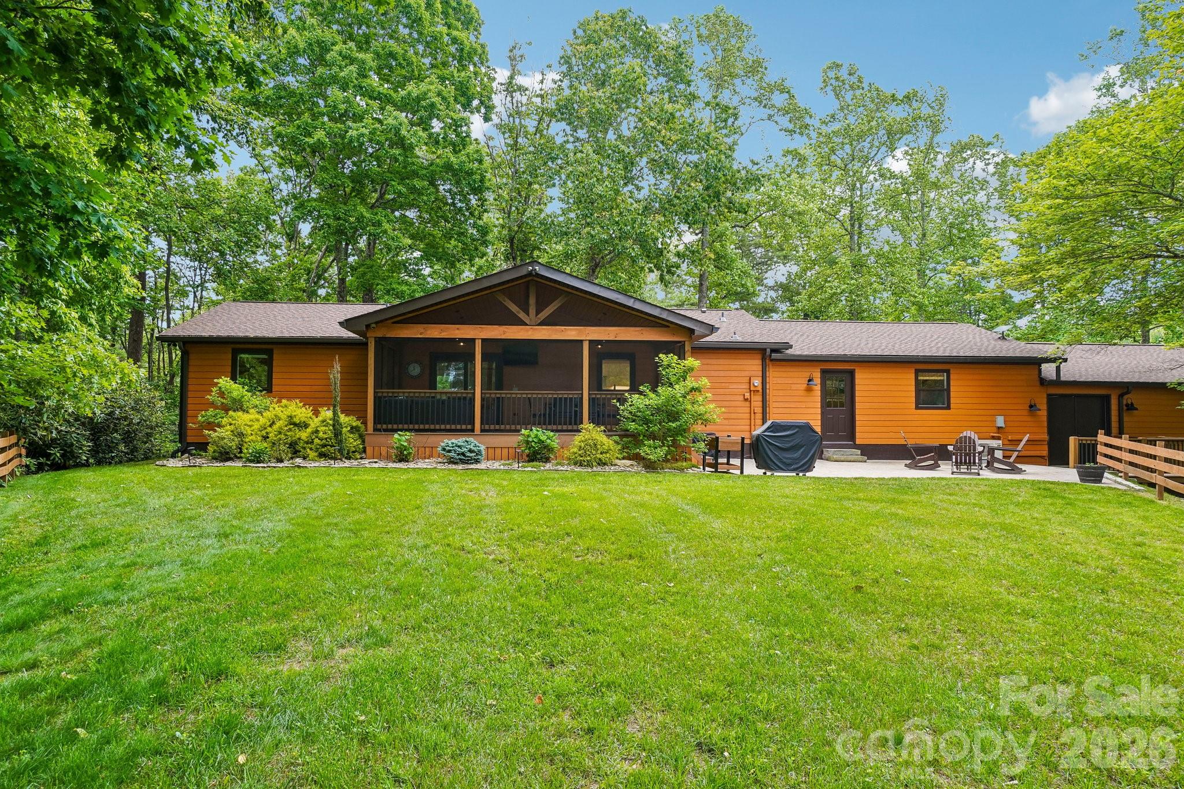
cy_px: 394
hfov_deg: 73.7
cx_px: 592
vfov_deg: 53.1
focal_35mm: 24
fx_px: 789
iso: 125
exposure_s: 1/30
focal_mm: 16
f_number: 8
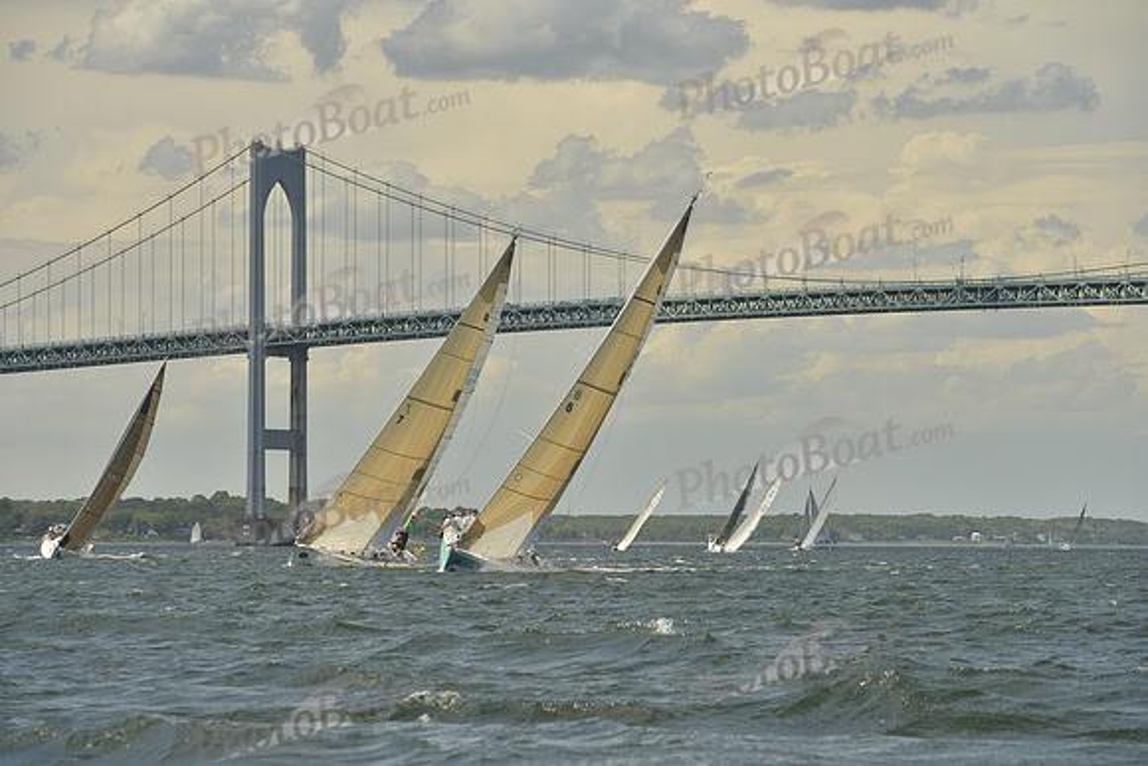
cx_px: 574
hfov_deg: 14.7
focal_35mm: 140
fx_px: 4465
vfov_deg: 9.8
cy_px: 383
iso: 280
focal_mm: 140
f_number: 9
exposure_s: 1/1600
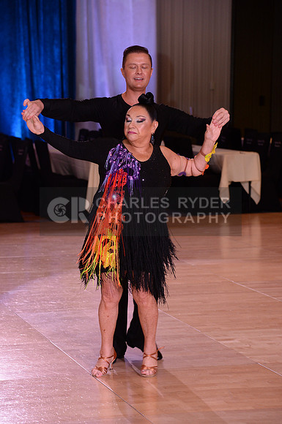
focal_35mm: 120
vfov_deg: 17.1
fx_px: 1414
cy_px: 212
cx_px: 141
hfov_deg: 11.4
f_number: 5.6
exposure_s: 1/250
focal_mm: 120
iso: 2000
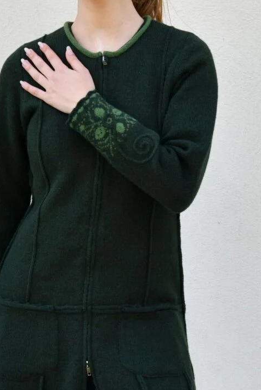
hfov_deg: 18.2
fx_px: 812
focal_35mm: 75
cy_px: 225
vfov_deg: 26.9
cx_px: 98
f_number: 5.6
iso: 100
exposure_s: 1/90
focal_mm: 52
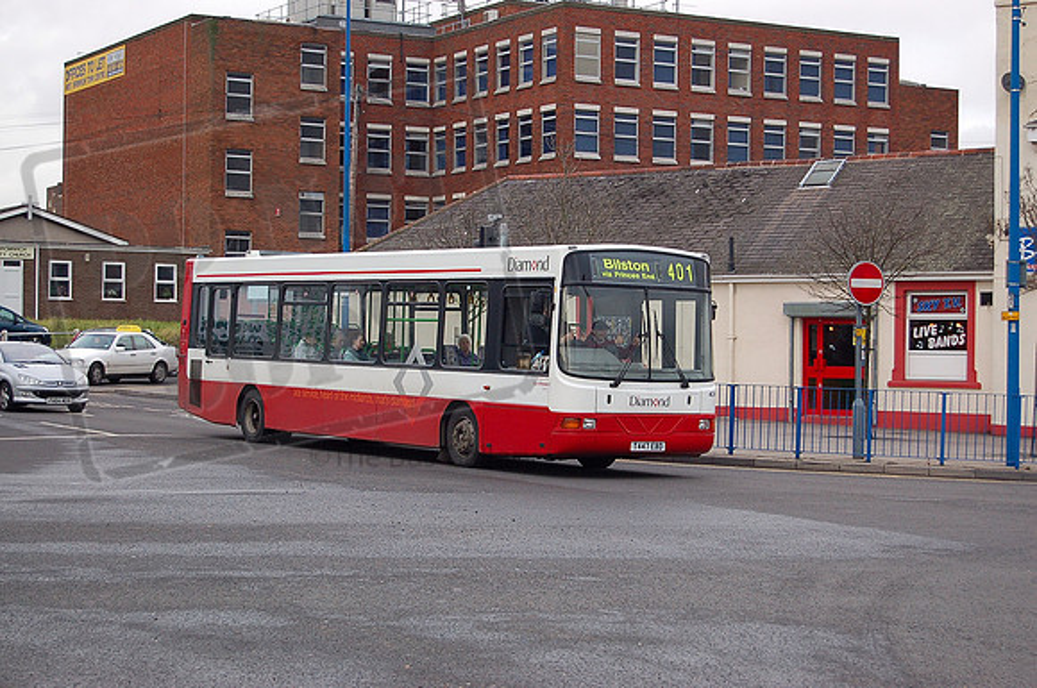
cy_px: 344
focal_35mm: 69
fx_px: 1985
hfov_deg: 29.3
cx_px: 518
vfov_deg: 19.7
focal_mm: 46
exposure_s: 1/640
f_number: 5.3
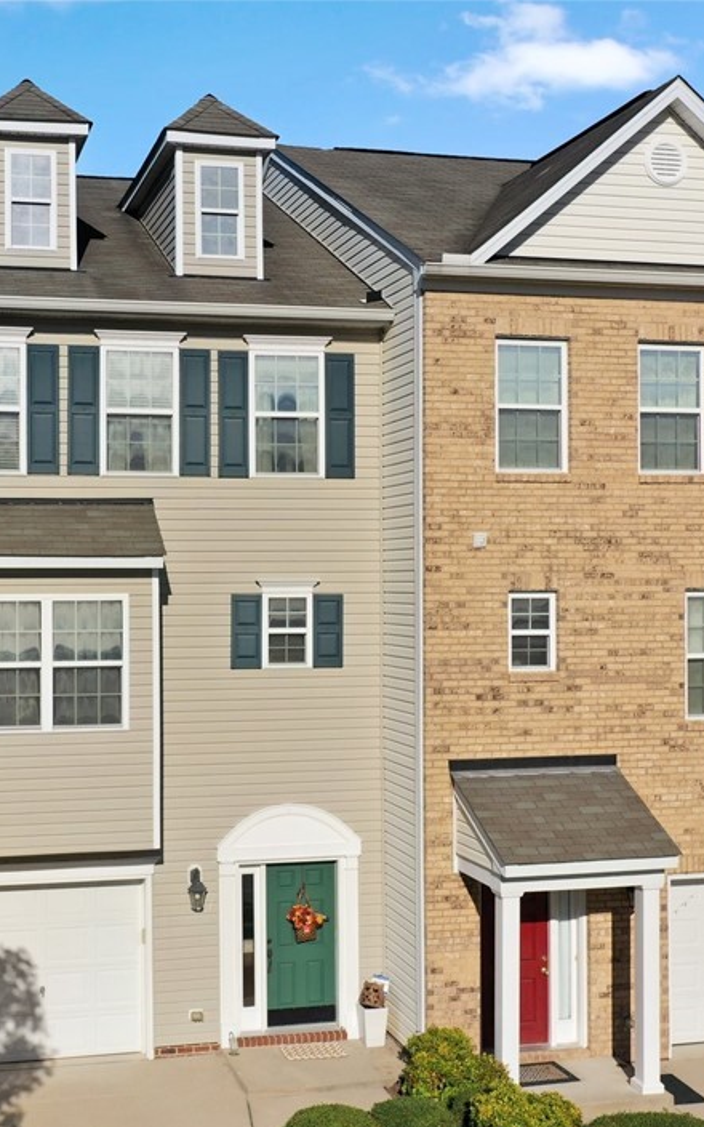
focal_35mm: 44
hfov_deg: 28.8
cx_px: 189
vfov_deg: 45.3
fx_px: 1351
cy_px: 577
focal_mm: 10.26
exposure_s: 1/120
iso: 100
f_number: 4
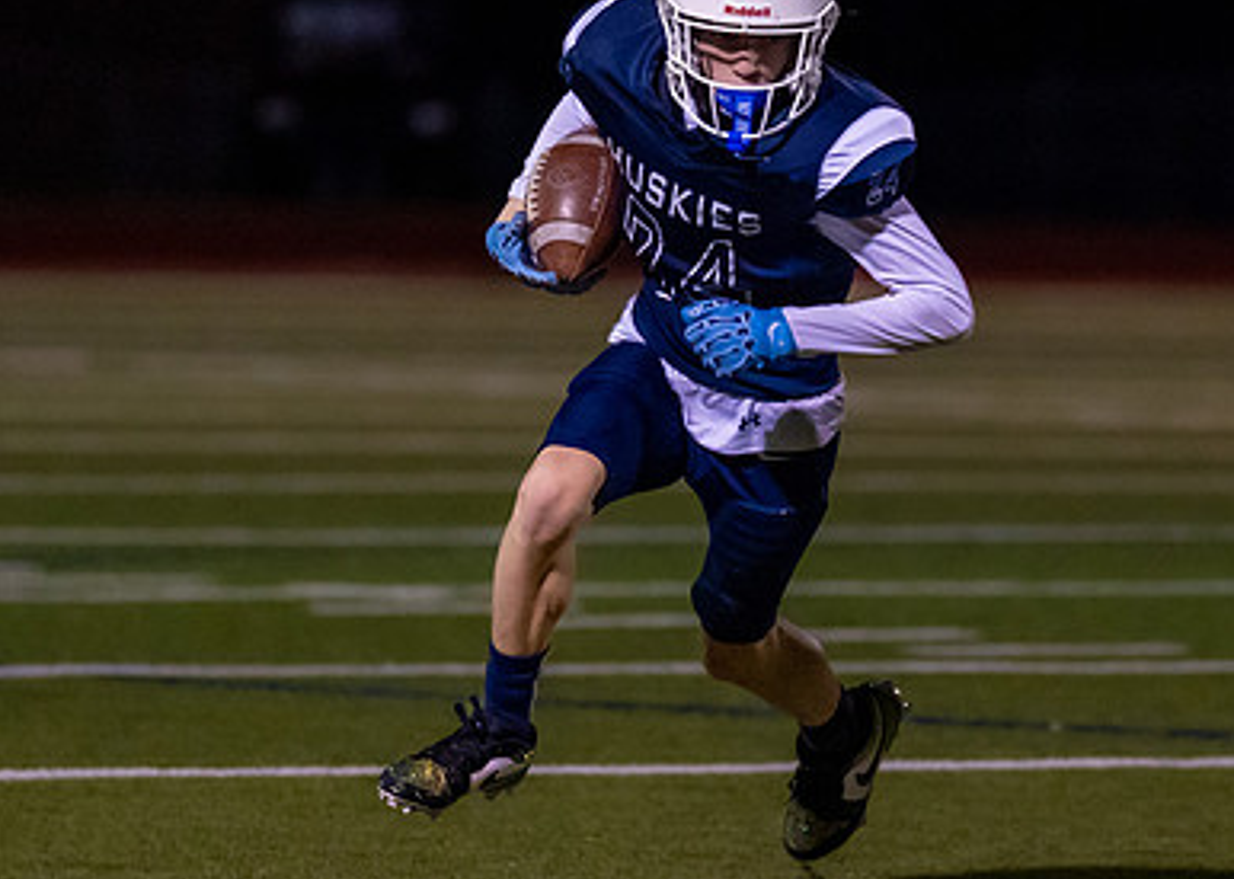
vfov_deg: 2.5
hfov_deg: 3.5
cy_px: 404
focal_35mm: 576
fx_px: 20169
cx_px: 742
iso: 5000
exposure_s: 1/1250
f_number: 2.8
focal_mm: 200
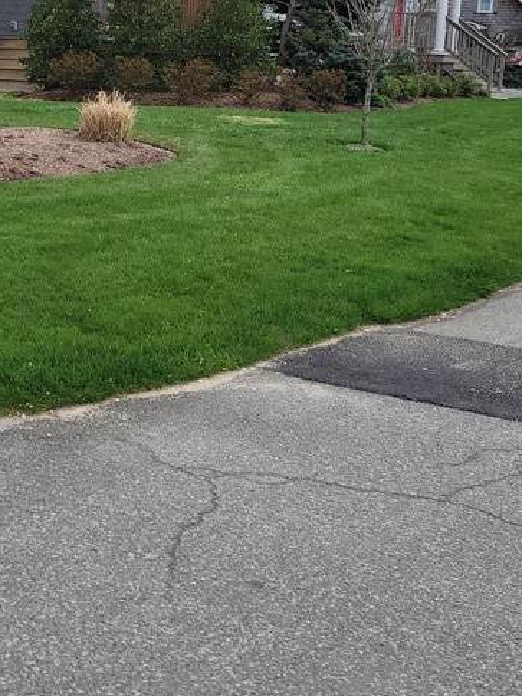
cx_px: 131
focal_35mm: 55
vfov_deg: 34.4
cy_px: 206
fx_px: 1106
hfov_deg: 26.2
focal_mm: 5.4
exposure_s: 1/1480
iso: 40
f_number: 1.8
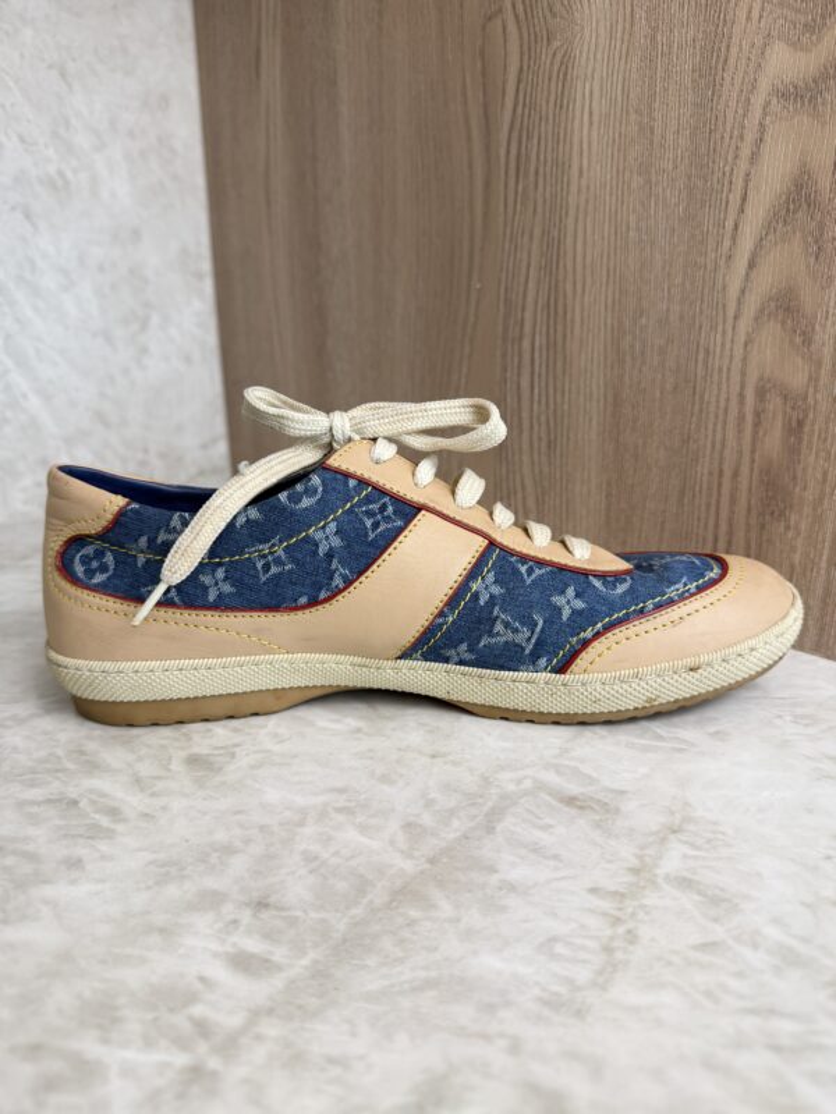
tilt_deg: -17.2
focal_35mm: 24
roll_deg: +0.3
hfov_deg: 56.8
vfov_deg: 71.6
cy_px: 557
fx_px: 773
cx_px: 418
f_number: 1.78
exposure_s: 1/120
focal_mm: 6.76
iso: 64
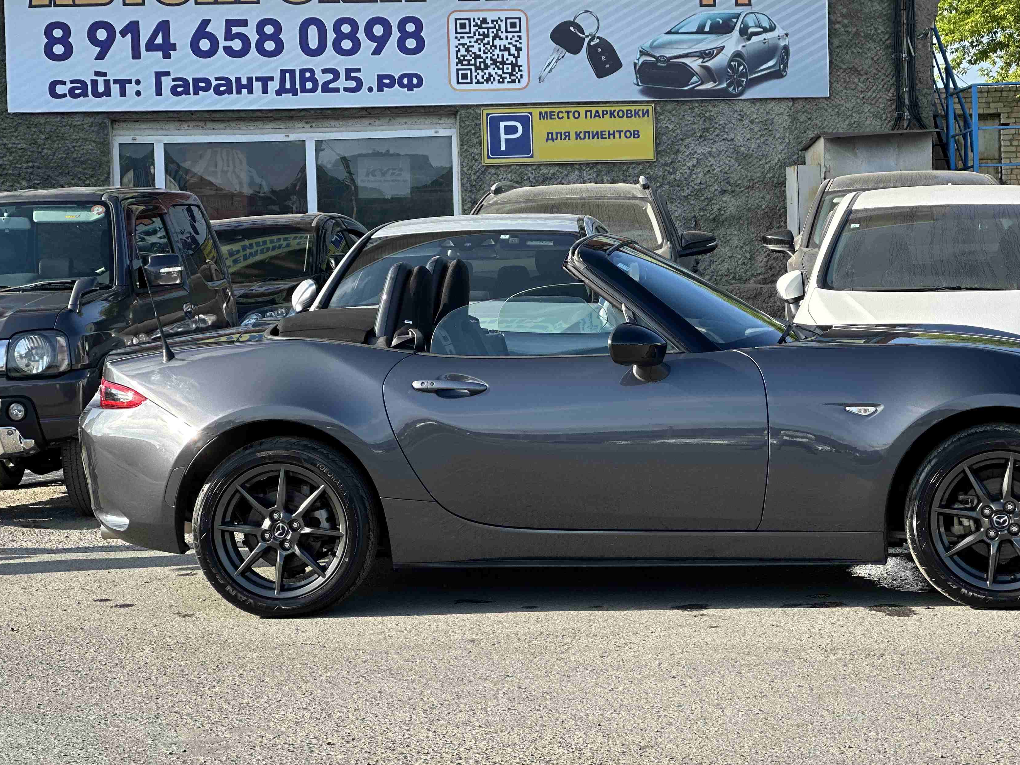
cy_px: 393
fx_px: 2741
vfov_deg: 15.9
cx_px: 608
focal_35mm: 93
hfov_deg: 21.1
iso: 25
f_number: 2.8
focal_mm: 9
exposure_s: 1/191
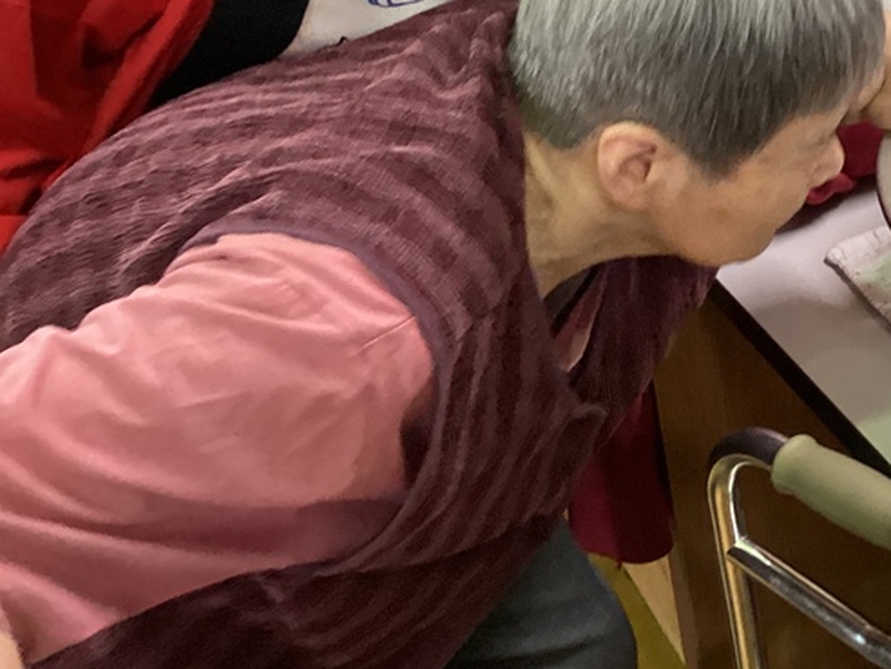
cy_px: 31
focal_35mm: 63
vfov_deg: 22.5
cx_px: 904
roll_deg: +3.6
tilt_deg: -21.1
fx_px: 1622
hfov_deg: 28.7
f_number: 2.4
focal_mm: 3.3
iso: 320
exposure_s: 1/40
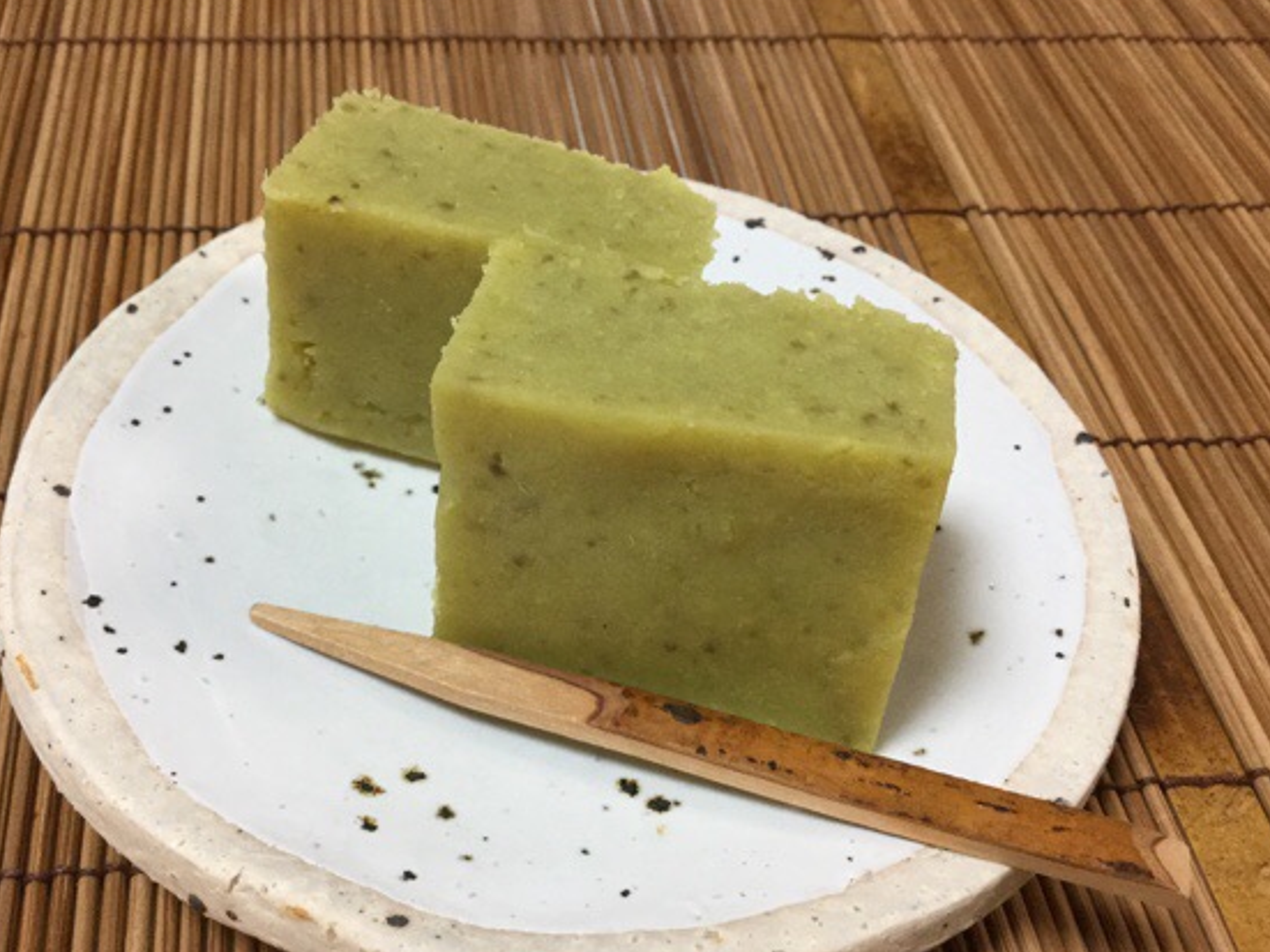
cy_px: 516
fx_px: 1320
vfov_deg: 39.6
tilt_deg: -49.6
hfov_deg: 51.3
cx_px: 583
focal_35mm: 36
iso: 100
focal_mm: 3.3
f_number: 2.4
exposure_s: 1/30
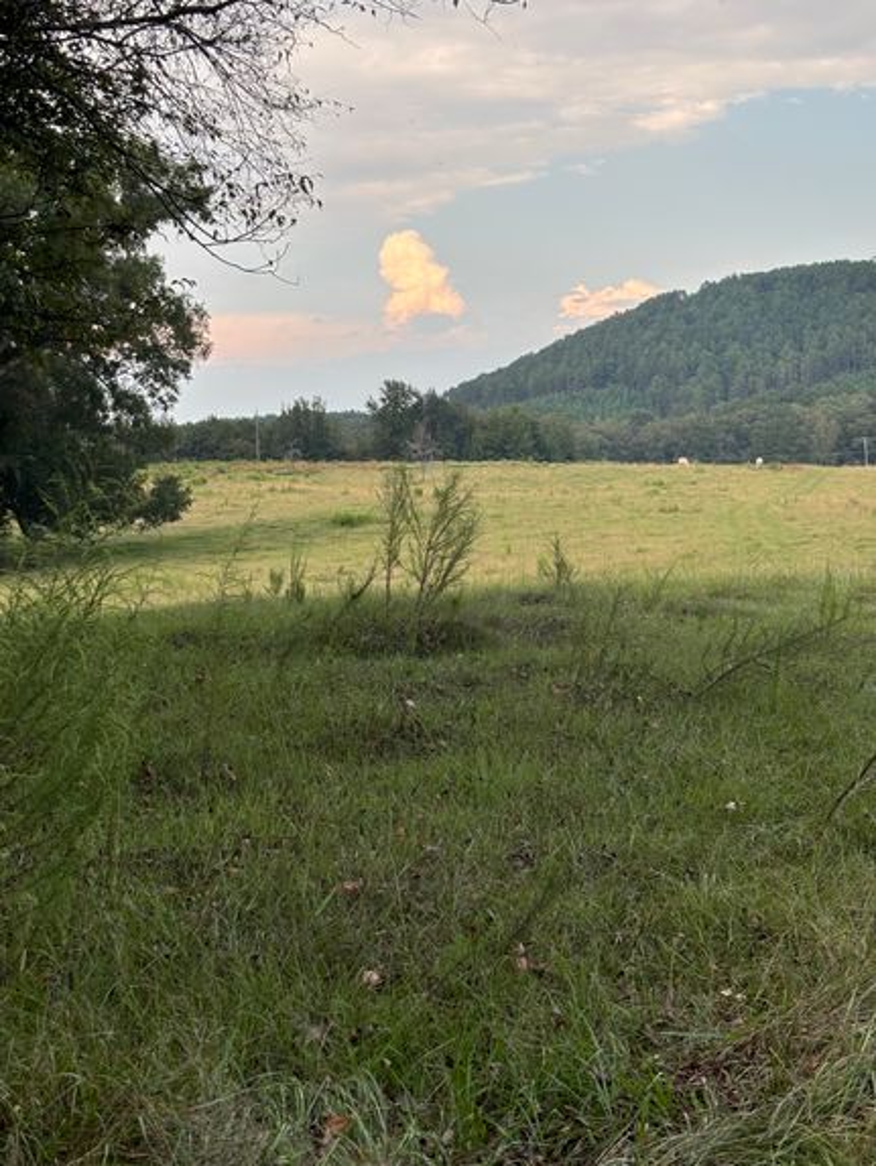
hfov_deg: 28.1
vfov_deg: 36.8
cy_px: 583
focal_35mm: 52
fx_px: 1753
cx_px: 438
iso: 32
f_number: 1.6
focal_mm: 5.96
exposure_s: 1/303
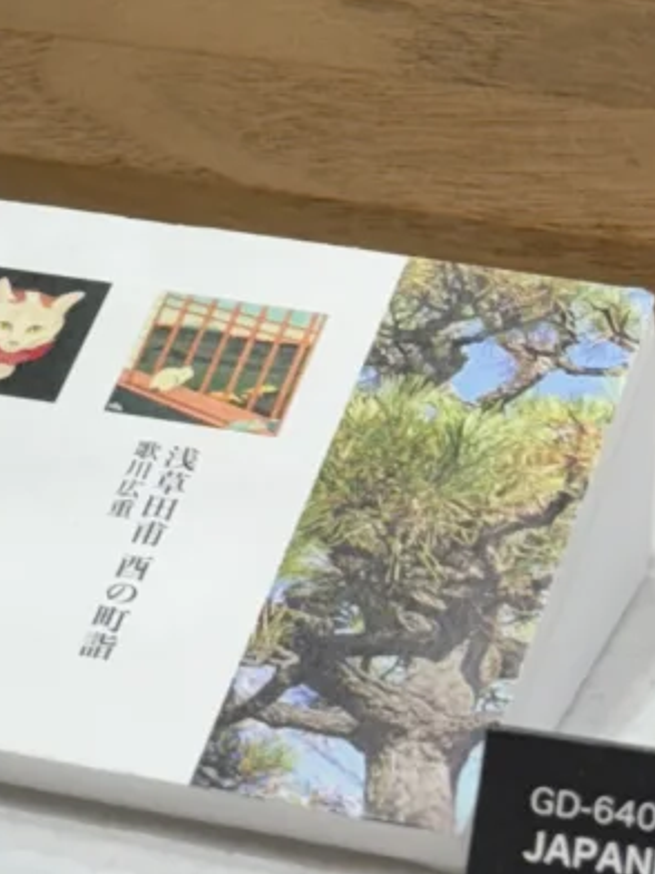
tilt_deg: -13.2
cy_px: -437
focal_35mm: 191
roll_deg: +1.0
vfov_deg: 10.0
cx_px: -163
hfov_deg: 7.7
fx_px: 4819
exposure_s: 1/50
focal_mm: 5.96
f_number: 1.6
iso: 25
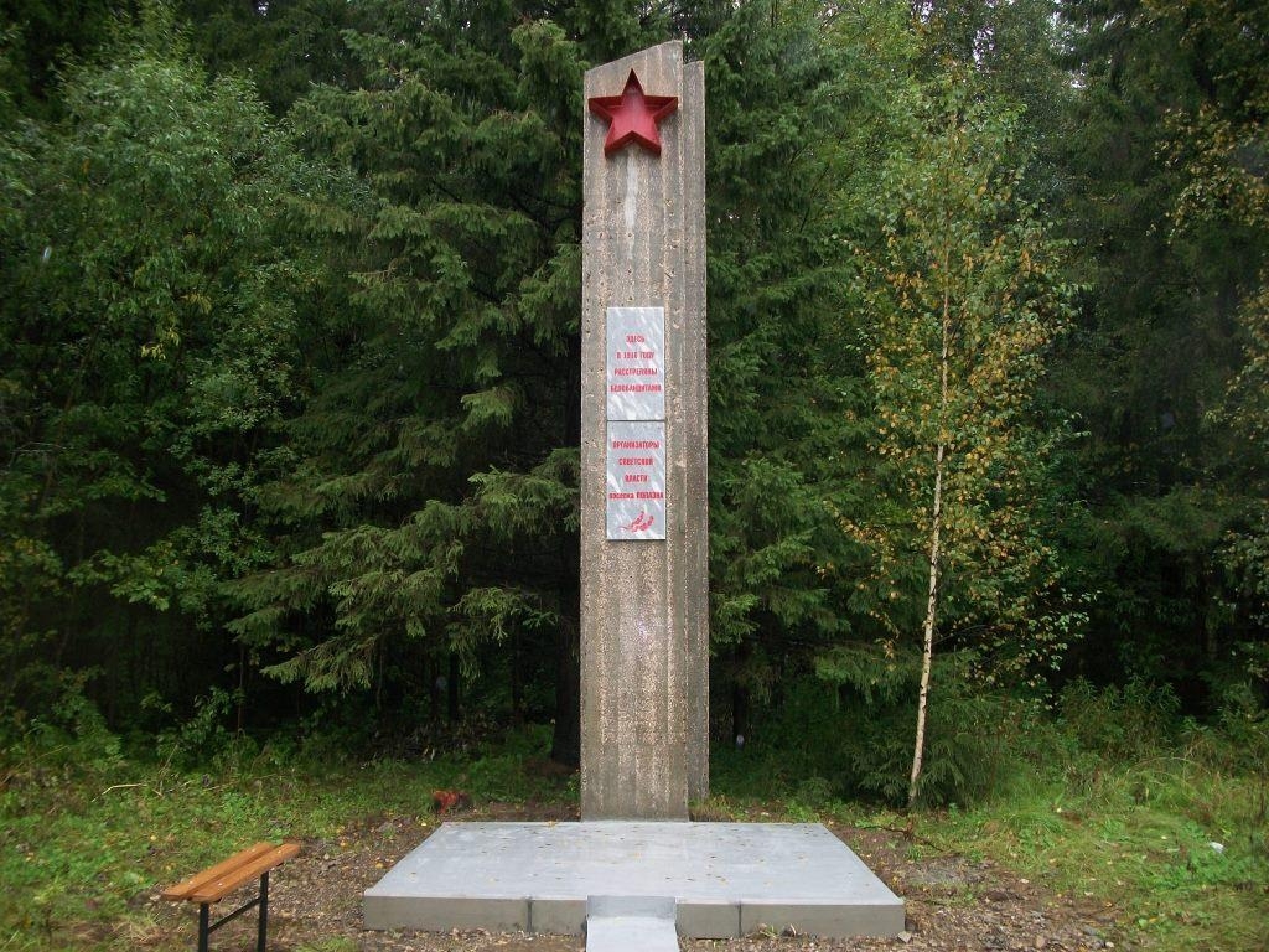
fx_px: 1173
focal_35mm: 32
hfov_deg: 56.8
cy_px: 476
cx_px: 634
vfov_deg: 44.2
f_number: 2.9
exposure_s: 1/80
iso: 80
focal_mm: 5.7
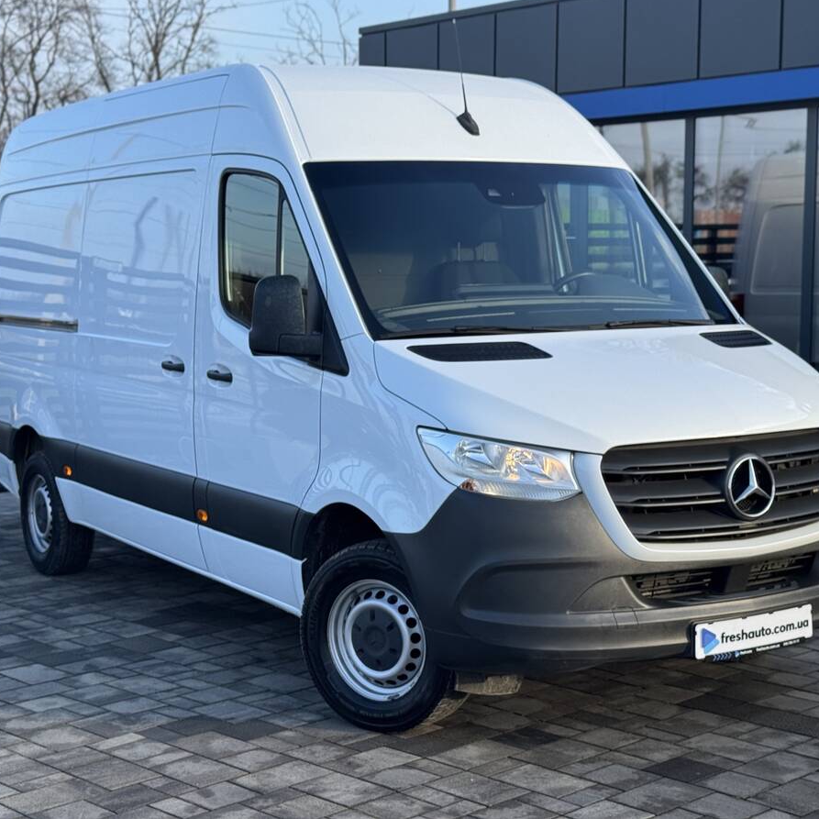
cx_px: 419
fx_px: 1526
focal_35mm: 57
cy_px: 407
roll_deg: +0.2
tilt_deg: -5.7
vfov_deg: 30.0
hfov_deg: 30.0
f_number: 1.78
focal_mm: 6.76
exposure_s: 1/1312
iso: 64
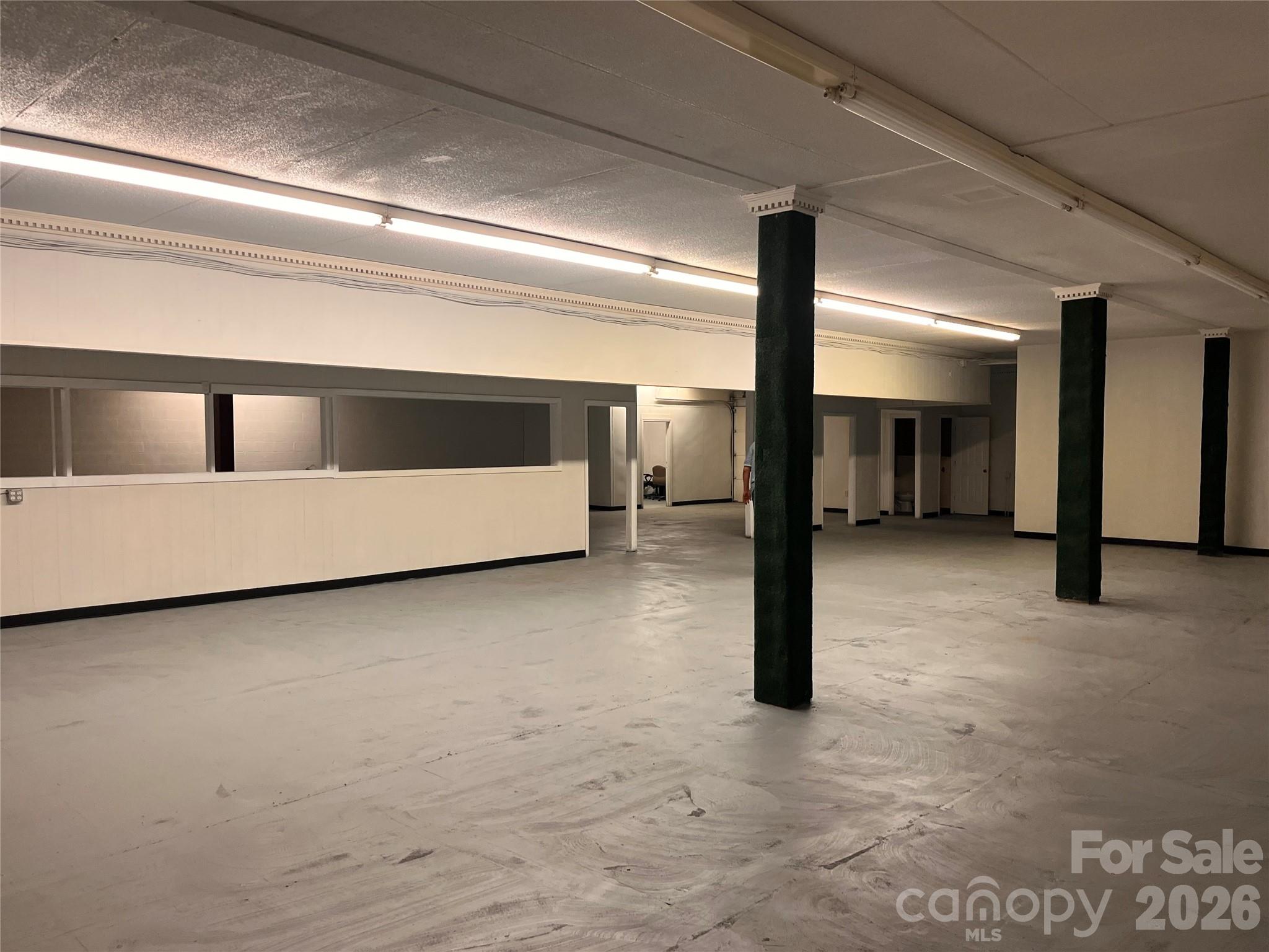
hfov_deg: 67.3
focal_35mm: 26
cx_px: 634
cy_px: 476
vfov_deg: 53.1
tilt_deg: -0.1
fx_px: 953
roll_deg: +1.2
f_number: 1.6
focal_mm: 5.1
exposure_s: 1/60
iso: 100
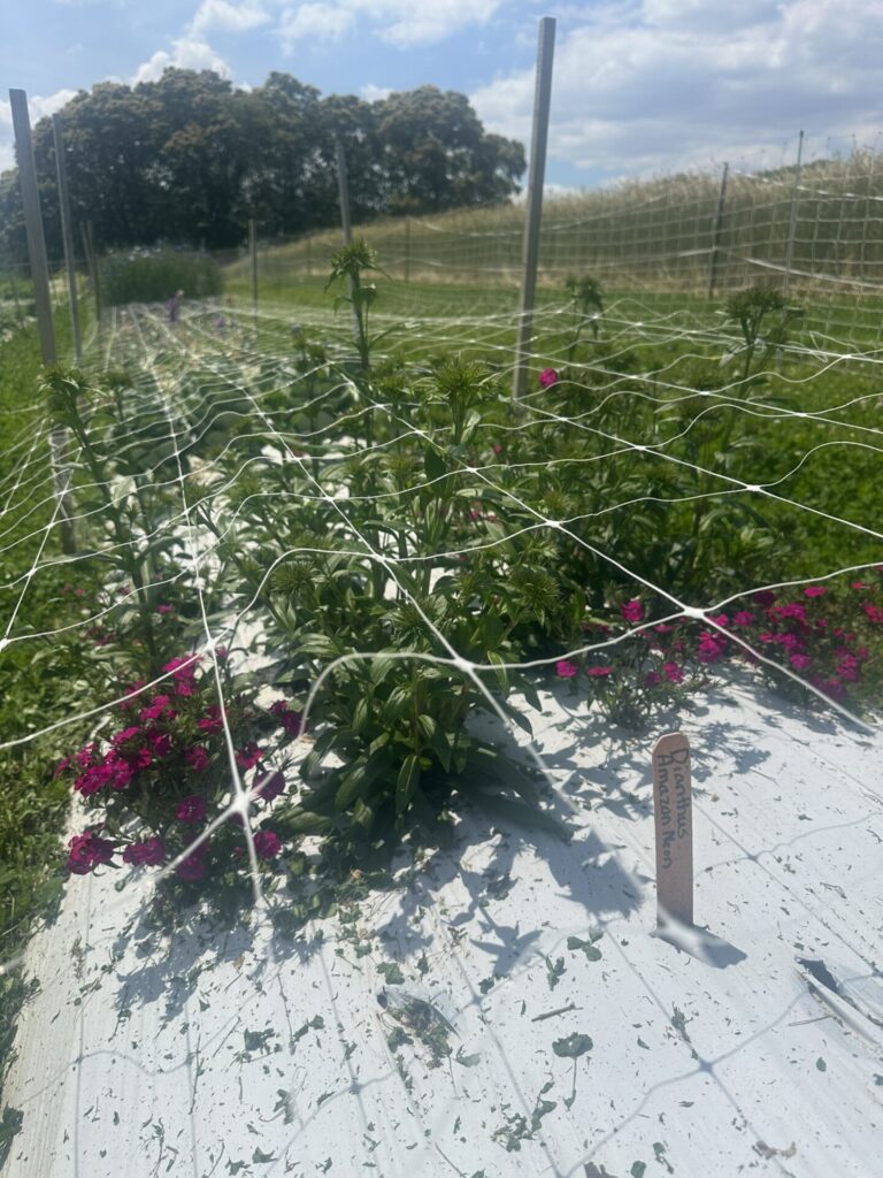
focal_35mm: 24
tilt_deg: -19.4
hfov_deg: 56.8
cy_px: 589
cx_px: 442
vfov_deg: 71.6
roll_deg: -0.8
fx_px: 816
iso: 80
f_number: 1.78
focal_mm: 6.86
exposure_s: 1/8929
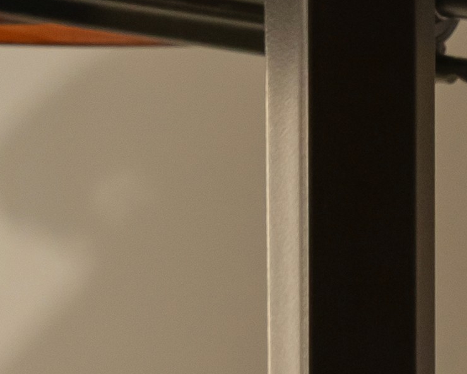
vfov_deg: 5.7
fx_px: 3469
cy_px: -807
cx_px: 1020
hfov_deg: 7.3
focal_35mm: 251
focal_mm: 33
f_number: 6.3
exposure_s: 1/50
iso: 400
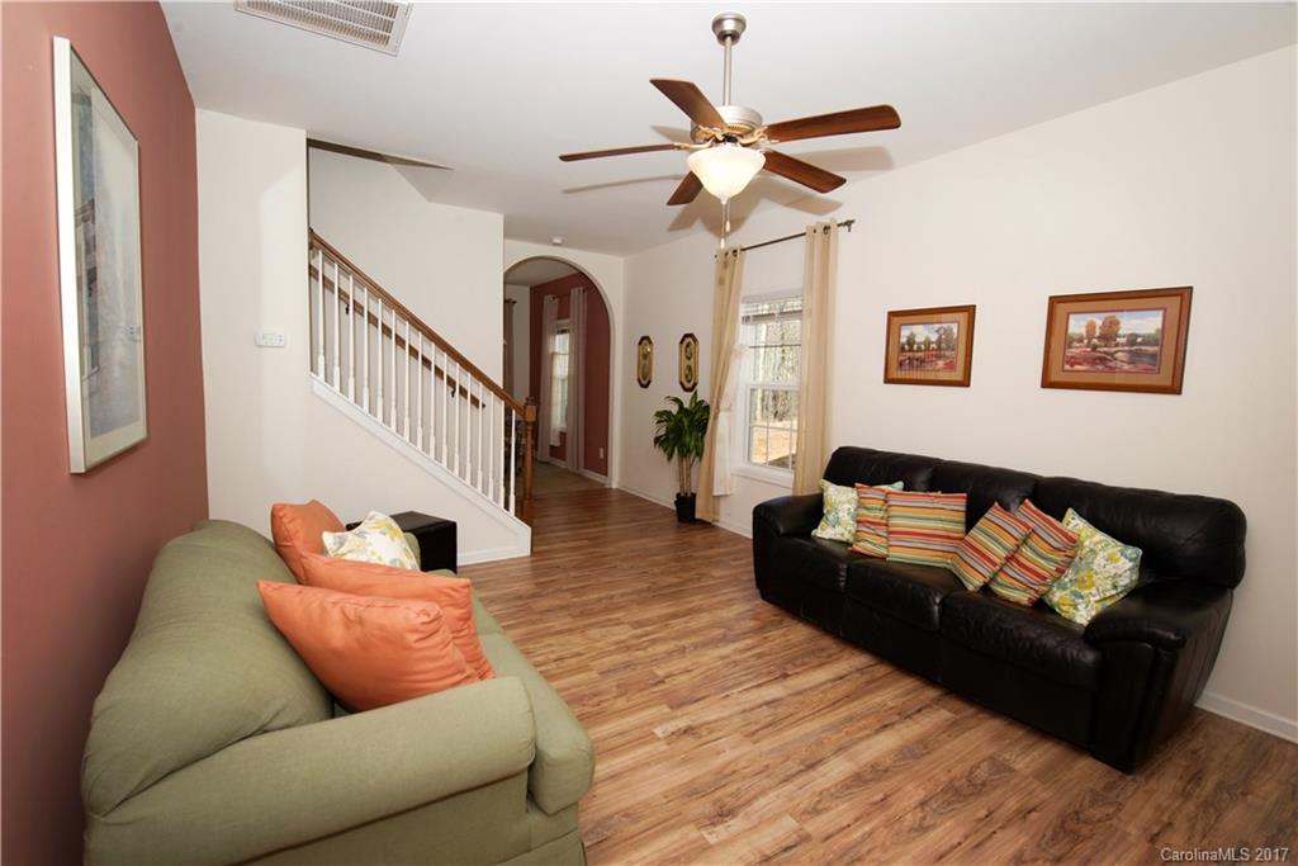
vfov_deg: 77.3
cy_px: 433
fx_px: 541
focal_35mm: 15
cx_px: 649
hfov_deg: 100.4
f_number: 8
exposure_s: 1/250
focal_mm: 15
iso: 500
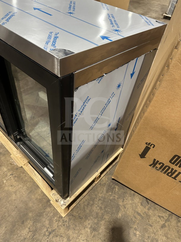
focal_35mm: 24
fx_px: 167
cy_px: 121
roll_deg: -11.0
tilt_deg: -43.3
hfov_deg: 56.8
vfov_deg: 71.6
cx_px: 90
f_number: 1.78
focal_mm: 6.86
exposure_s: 1/60
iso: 320
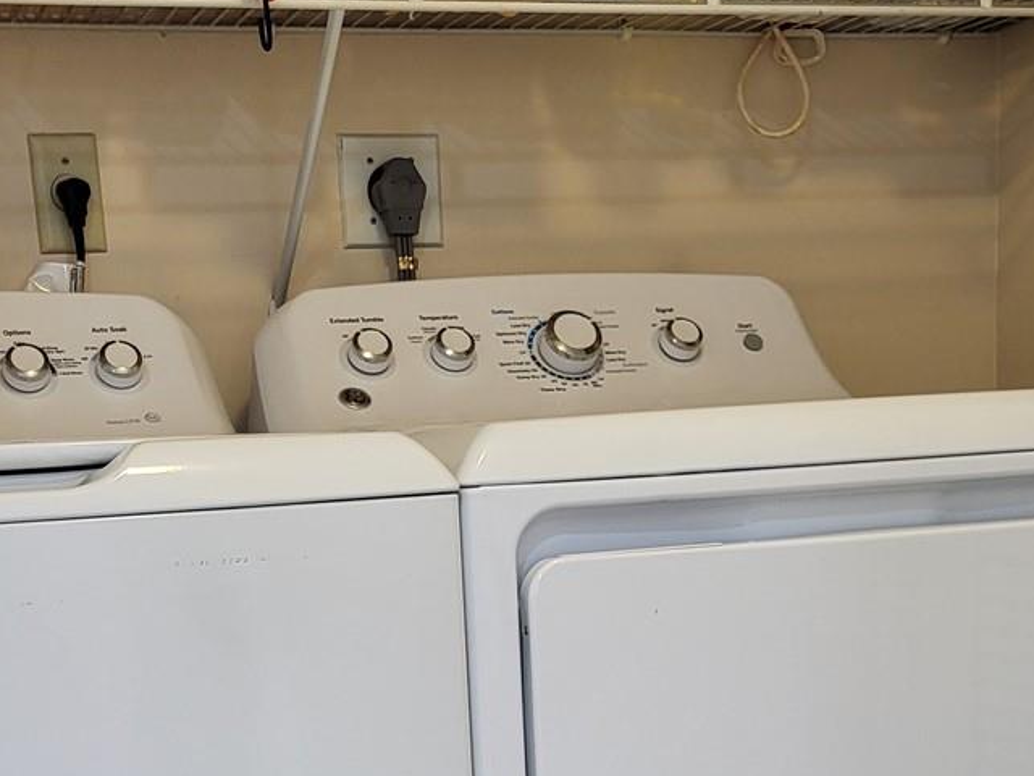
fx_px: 1942
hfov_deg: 29.7
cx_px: 399
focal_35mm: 65
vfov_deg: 20.9
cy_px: 962
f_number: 1.8
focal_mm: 5.4
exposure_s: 1/40
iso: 160
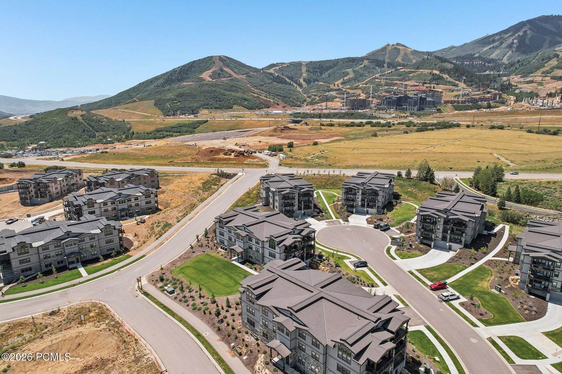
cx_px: 281
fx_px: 343
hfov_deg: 78.6
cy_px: 187
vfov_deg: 57.2
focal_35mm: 22
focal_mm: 8.4
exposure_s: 1/100
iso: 130
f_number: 2.8
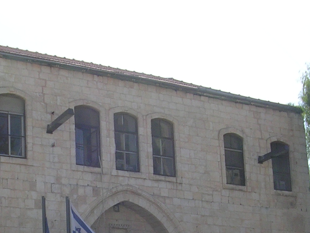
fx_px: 806
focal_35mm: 90
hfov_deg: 21.6
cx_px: 87
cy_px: 227
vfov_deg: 16.1
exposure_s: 1/279
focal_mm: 5.8
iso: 50
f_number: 5.6
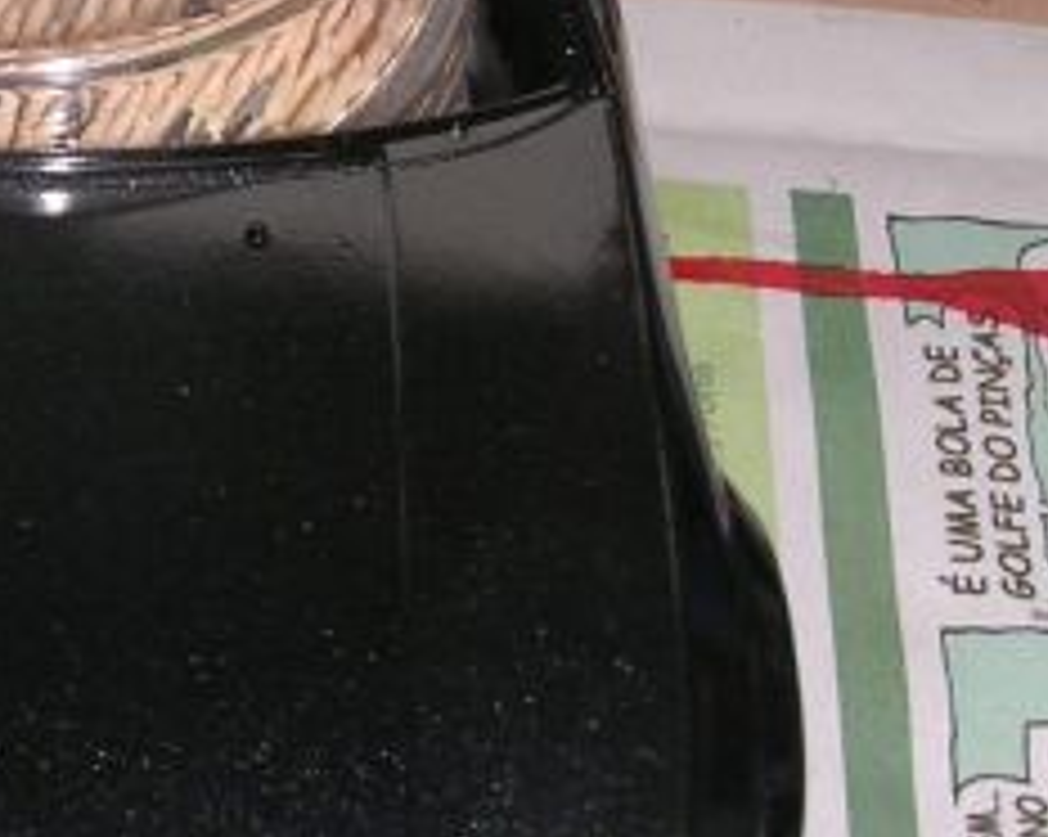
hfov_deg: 18.3
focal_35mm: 102
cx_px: -27
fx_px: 3161
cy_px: 306
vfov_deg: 15.1
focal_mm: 5.8
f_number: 5.6
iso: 100
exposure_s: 1/60.1
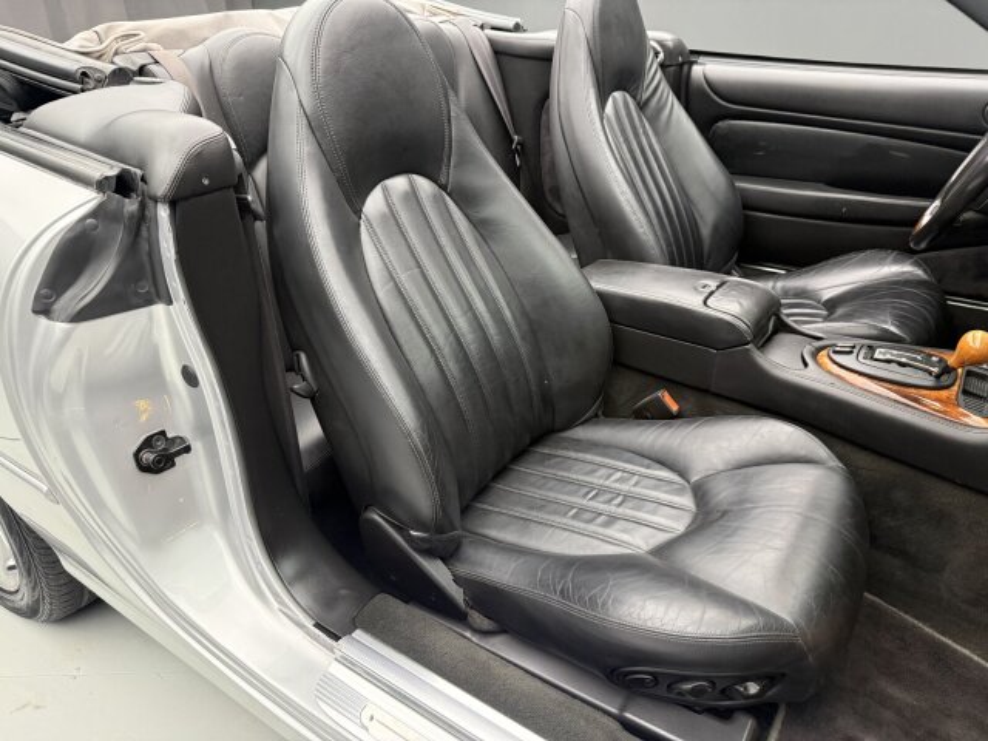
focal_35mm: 24
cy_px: 370
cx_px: 494
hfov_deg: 71.6
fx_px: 685
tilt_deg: -28.2
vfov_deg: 56.8
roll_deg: +2.4
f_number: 1.78
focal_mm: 6.76
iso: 400
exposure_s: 1/49
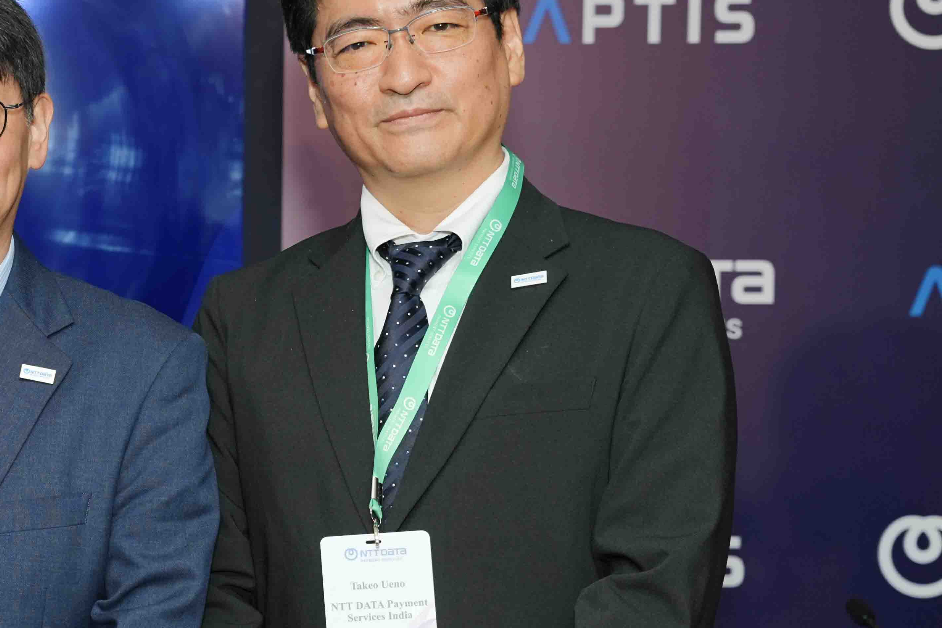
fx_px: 2772
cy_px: 415
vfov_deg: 12.9
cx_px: -65
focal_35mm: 106
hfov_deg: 18.6
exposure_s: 1/200
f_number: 4
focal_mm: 44.4
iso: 400
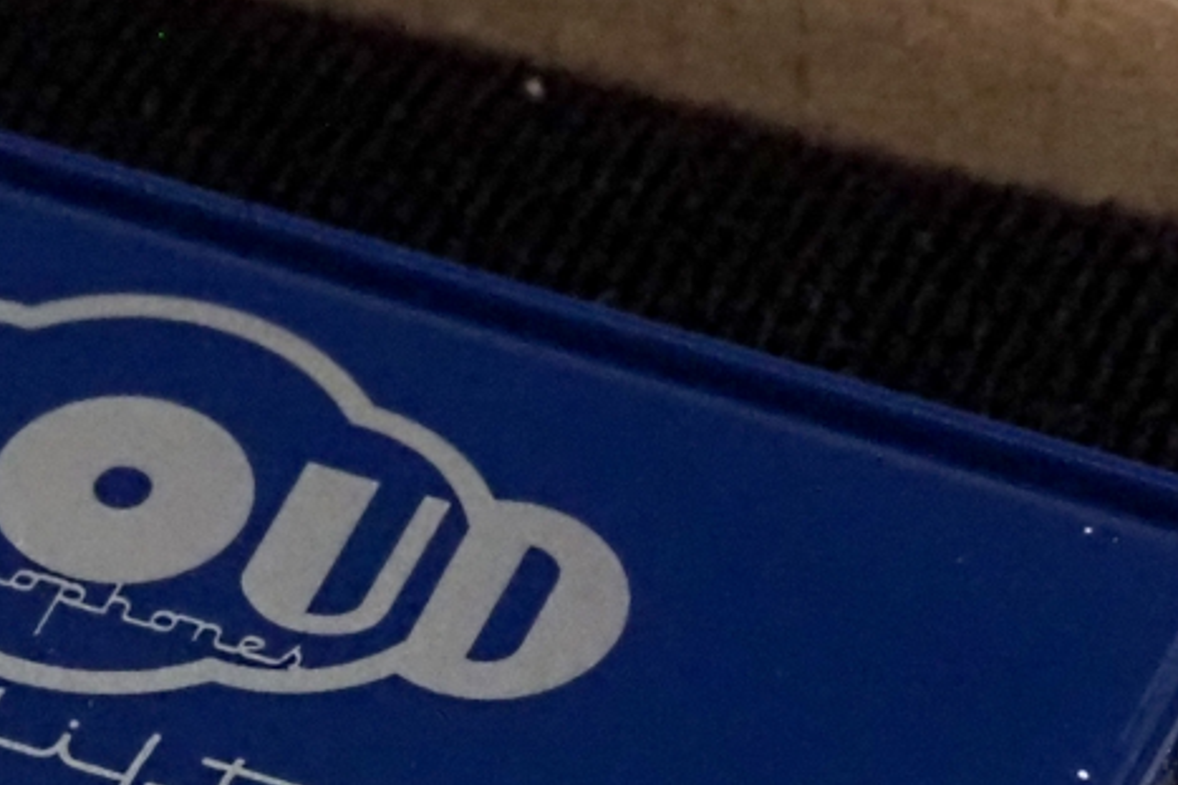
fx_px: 16780
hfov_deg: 4.0
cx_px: 114
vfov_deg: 2.7
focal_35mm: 513
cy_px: 1065
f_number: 5.6
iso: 6400
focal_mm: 60
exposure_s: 1/125
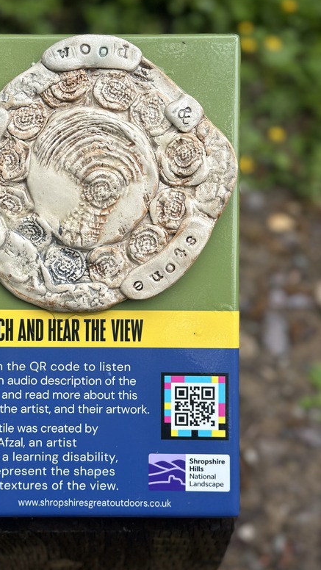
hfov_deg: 22.6
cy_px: 285
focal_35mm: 53
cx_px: 106
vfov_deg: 39.2
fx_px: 801
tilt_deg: -55.0
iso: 80
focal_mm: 6.86
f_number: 1.78
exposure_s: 1/911
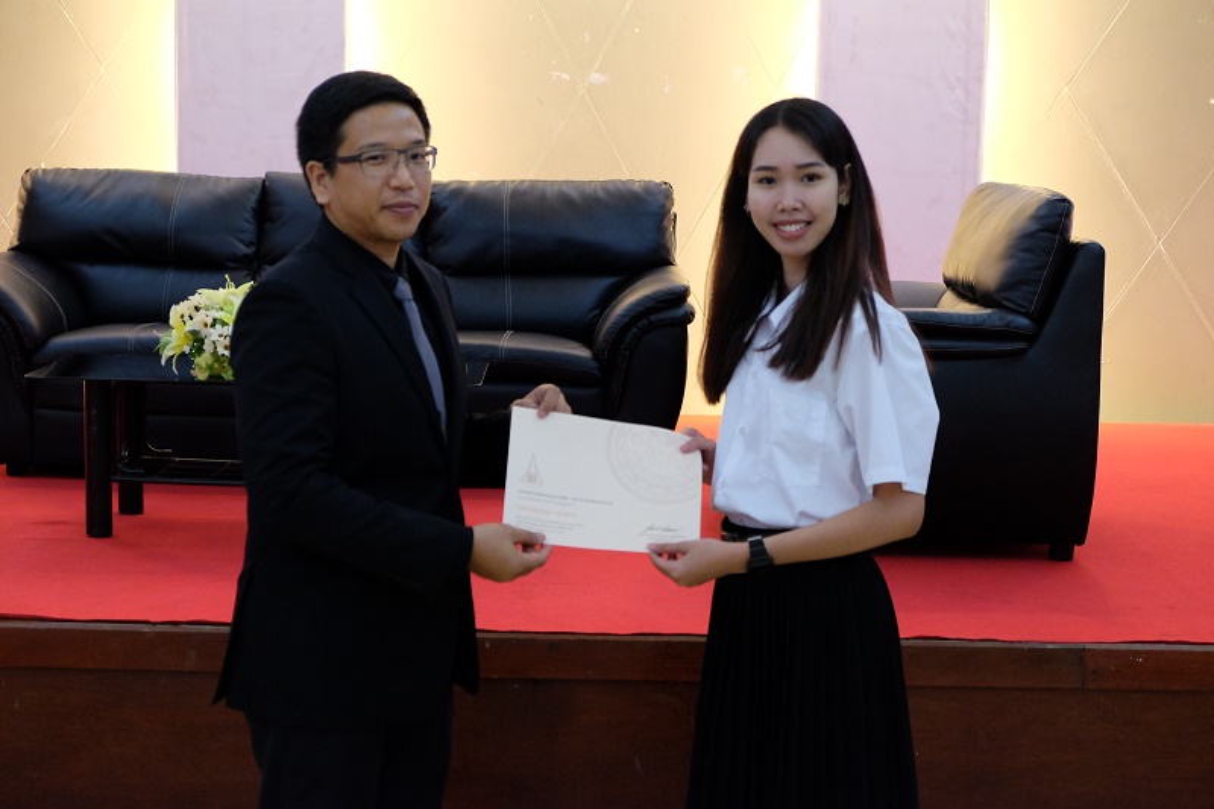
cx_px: 607
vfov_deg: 21.2
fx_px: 2158
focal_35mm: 64
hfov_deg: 31.4
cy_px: 404
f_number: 4
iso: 3200
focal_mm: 42.5
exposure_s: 1/60
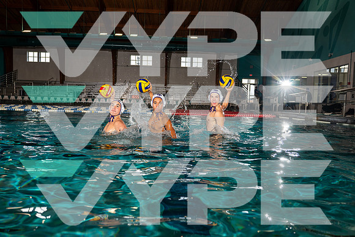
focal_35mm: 28
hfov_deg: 65.5
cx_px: 178
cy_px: 118
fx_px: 276
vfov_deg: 46.4
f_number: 4
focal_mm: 28
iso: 100
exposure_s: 1/250
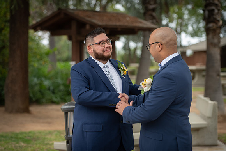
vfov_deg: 13.7
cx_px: 113
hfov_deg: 20.4
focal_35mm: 100
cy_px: 76
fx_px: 628
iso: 640
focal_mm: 100
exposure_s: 1/800
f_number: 2.8
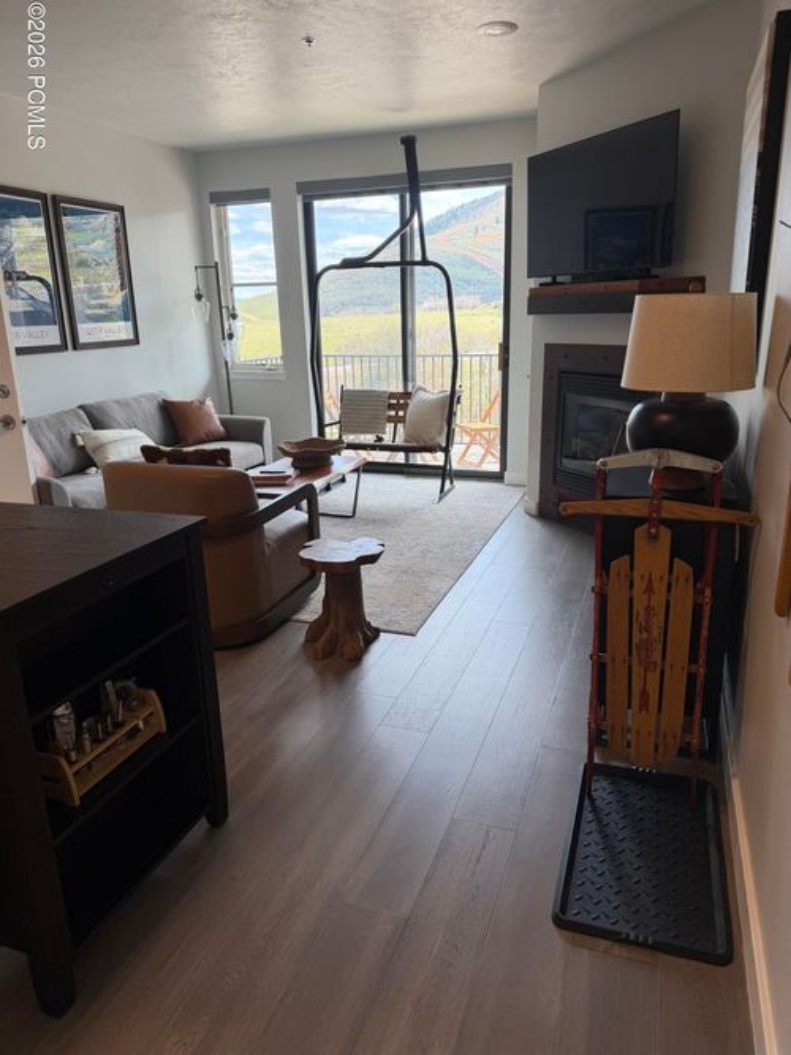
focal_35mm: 24
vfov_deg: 71.6
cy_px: 528
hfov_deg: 56.8
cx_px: 396
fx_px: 731
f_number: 1.78
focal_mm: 6.76
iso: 100
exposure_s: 1/188
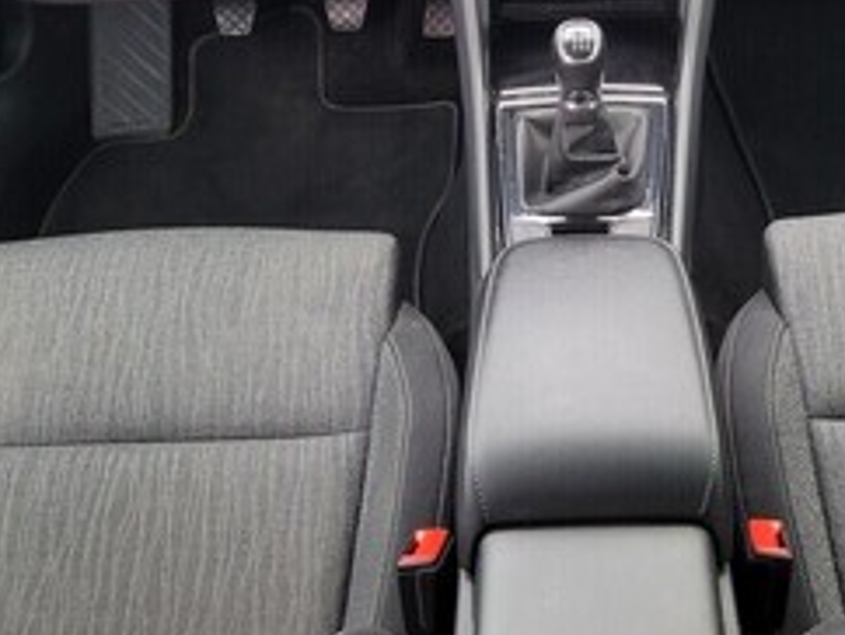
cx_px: 604
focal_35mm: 59
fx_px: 1442
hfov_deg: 32.2
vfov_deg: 24.2
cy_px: 79
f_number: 1.8
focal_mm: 5.4
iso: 200
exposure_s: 1/50
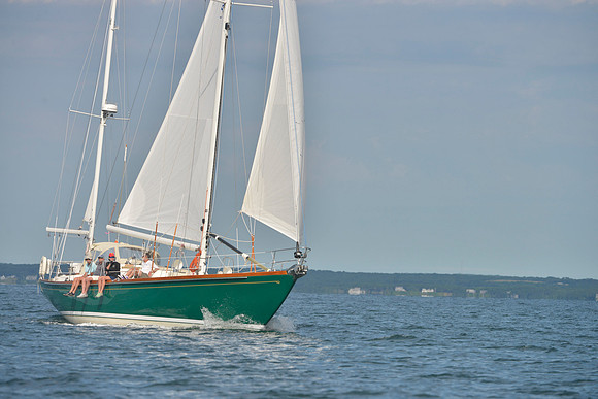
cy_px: 200
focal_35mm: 290
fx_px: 4818
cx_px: 299
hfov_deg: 7.1
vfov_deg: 4.7
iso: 280
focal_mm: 290
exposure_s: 1/1600
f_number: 8
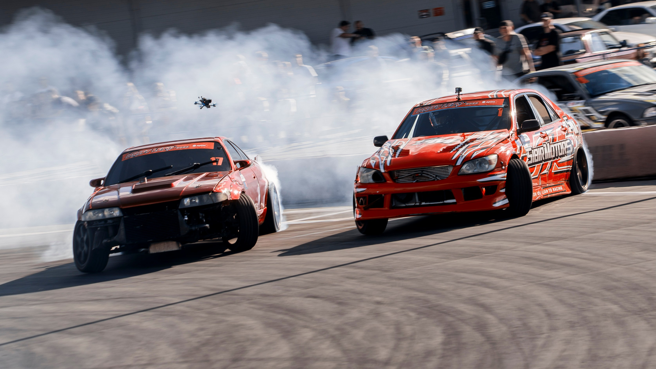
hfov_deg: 9.0
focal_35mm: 240
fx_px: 4172
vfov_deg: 5.1
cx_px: 364
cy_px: 146
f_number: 10
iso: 100
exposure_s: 1/125
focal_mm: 130
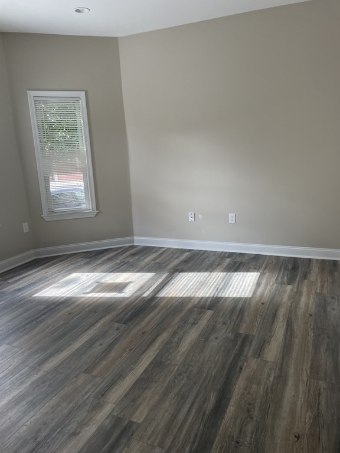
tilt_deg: -10.3
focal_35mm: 26
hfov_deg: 53.1
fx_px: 340
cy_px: 226
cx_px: 170
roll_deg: +2.0
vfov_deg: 67.3
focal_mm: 4.2
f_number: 1.6
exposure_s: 1/121
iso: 50
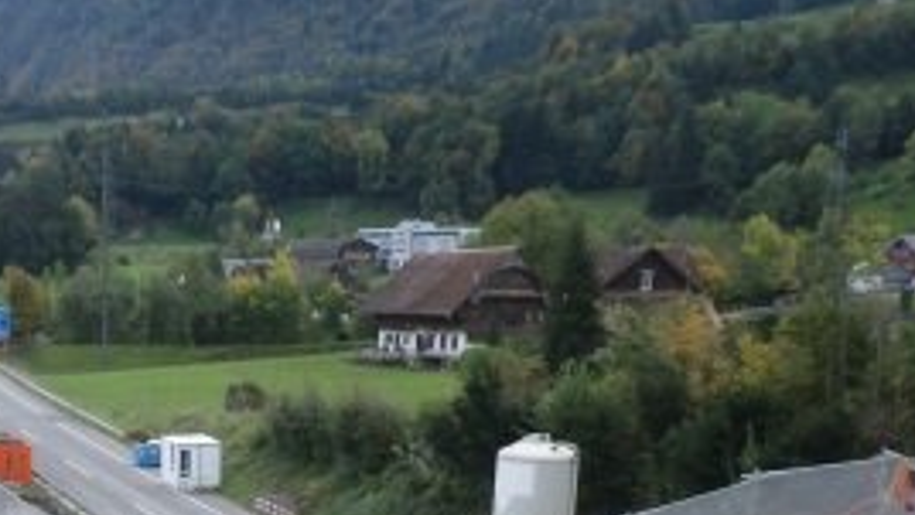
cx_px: 174
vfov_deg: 19.7
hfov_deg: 35.3
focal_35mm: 57
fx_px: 1383
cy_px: 633
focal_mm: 5
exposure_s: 1/160
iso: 80
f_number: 4.2
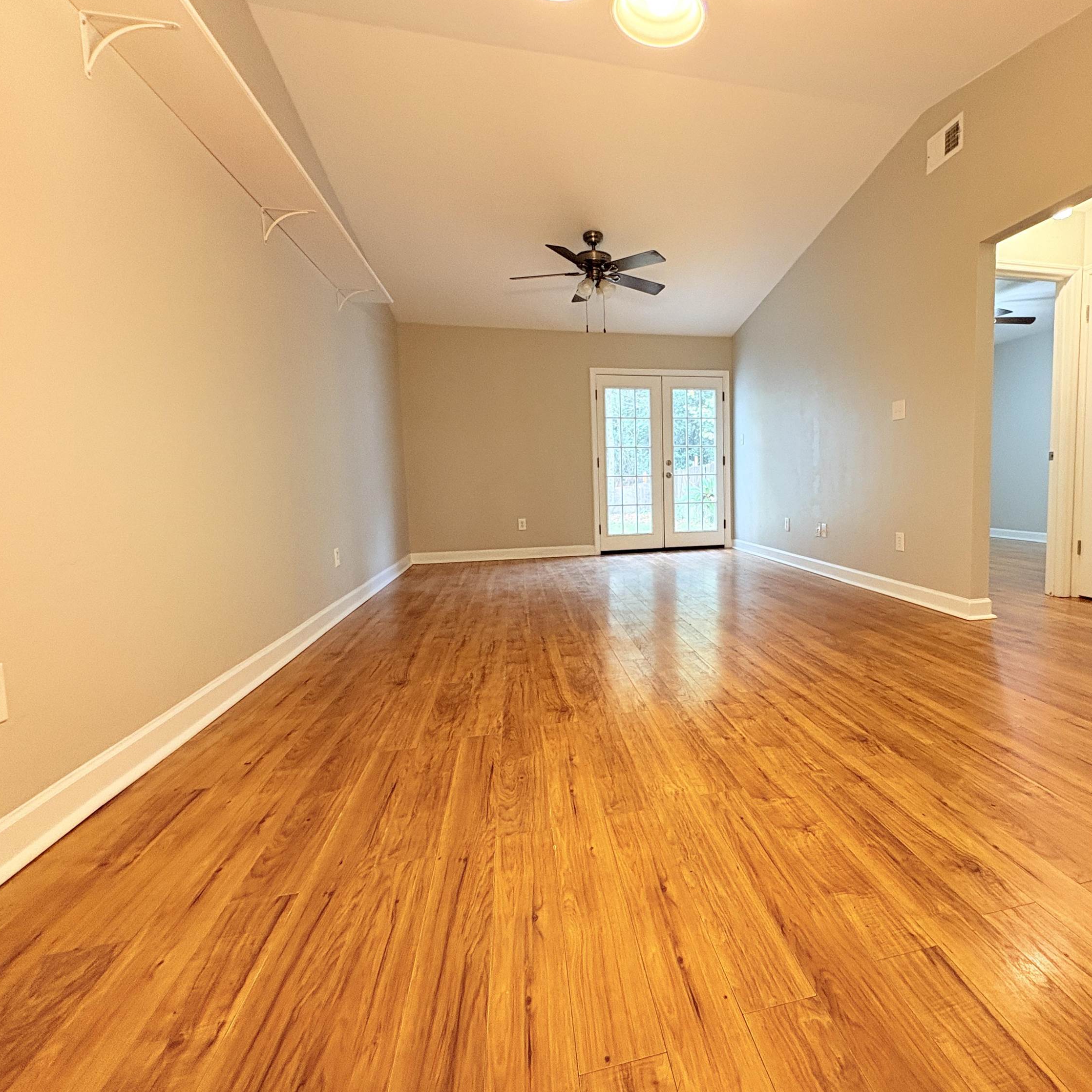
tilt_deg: -4.7
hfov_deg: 82.6
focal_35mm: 17
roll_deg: +1.0
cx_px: 675
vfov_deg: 84.0
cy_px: 532
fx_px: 607
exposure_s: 1/60
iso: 250
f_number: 2.2
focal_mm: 2.22
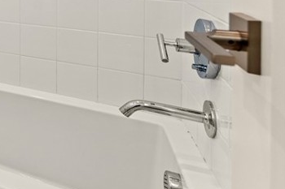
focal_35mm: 41
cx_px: -129
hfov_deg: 30.2
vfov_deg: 28.0
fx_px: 324
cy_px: -44
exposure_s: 1/10
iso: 320
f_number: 6.3
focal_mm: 14
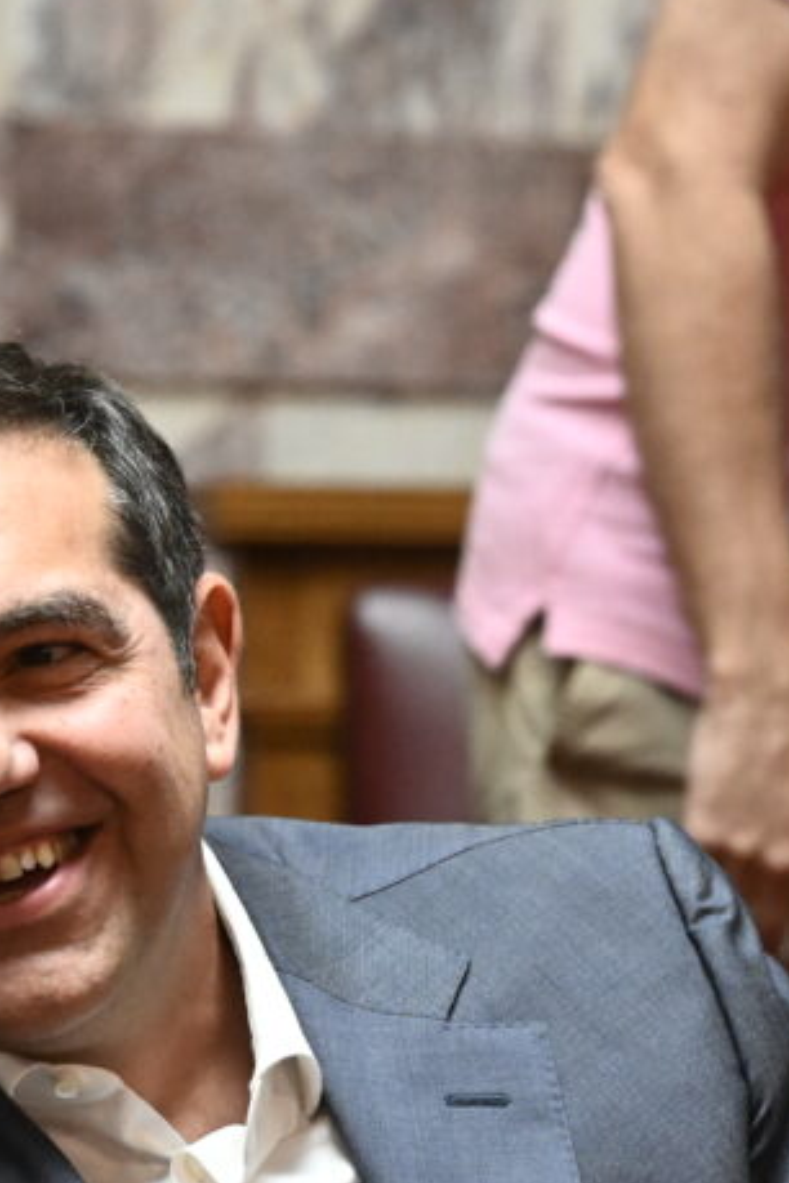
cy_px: 915
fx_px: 11604
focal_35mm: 353
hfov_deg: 3.9
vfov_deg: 5.8
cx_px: 804
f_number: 5.6
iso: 6400
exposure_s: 1/400
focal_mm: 135
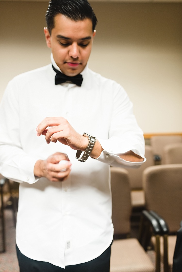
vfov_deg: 54.4
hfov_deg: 37.9
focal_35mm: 35
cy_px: 136
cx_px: 91
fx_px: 265
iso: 800
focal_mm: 35
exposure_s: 1/100
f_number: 2.2
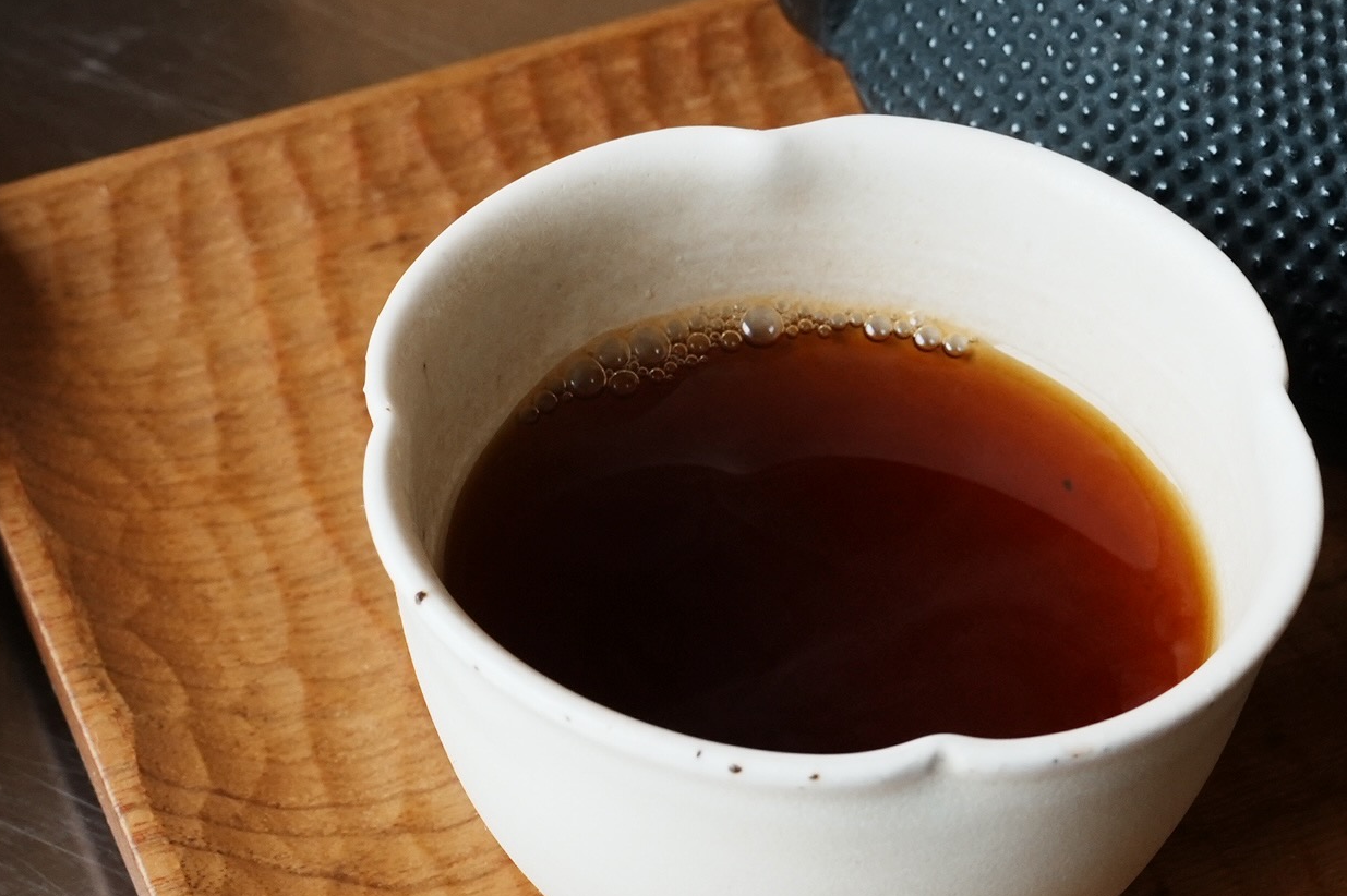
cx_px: 684
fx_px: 3029
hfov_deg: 25.1
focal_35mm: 81
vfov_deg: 16.8
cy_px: 296
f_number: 16
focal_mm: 47
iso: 2500
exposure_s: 1/50
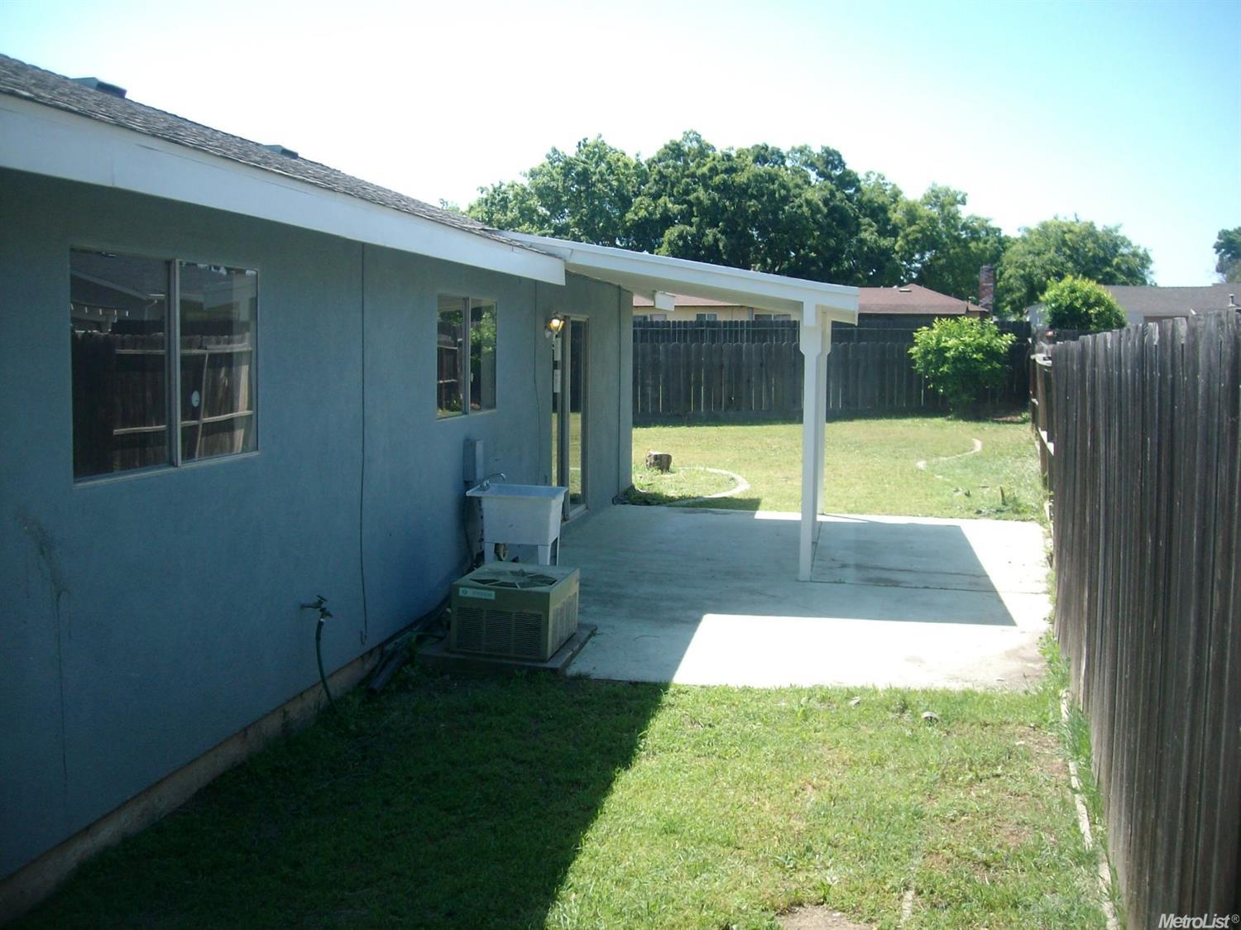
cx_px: 620
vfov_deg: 40.7
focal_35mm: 35
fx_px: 1254
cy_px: 465
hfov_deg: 52.6
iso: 80
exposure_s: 1/104
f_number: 7.2
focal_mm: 5.8
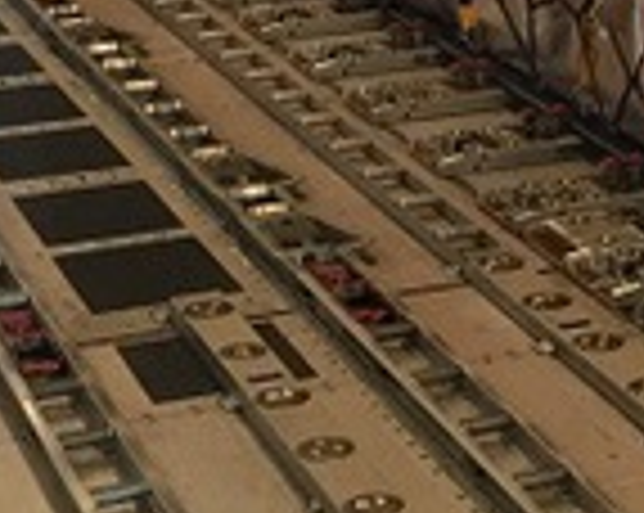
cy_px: -526
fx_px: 2417
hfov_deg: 14.7
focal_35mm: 127
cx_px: 739
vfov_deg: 11.0
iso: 125
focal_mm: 4.15
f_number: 2.2
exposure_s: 1/10
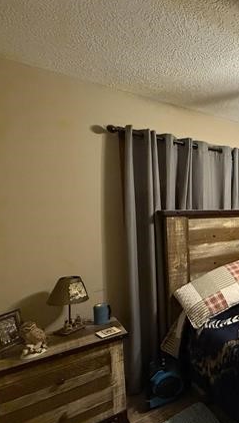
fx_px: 259
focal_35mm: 23
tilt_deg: -4.1
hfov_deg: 34.8
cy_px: 227
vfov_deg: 78.5
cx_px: 310
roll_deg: -0.1
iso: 400
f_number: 2.2
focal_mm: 2.22
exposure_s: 1/60
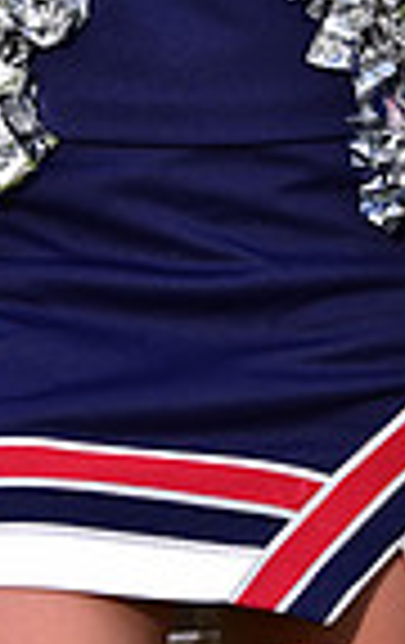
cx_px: 340
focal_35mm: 536
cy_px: -423
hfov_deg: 2.5
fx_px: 9419
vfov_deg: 3.9
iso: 200
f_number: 4.5
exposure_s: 1/250
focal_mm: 130
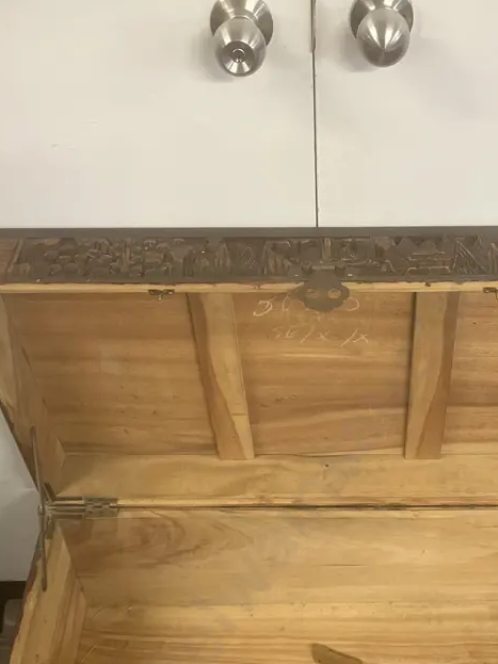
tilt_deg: -48.4
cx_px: 330
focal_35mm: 46
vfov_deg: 40.4
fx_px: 883
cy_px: 474
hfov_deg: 31.3
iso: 200
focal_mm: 3.99
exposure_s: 1/50
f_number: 1.8
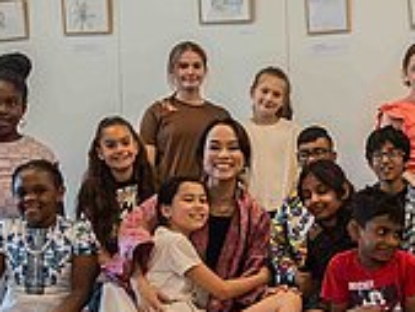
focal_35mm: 83
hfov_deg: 23.0
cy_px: 170
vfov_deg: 17.8
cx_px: 368
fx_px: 996
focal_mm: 24
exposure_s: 1/320
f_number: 2.8
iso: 800
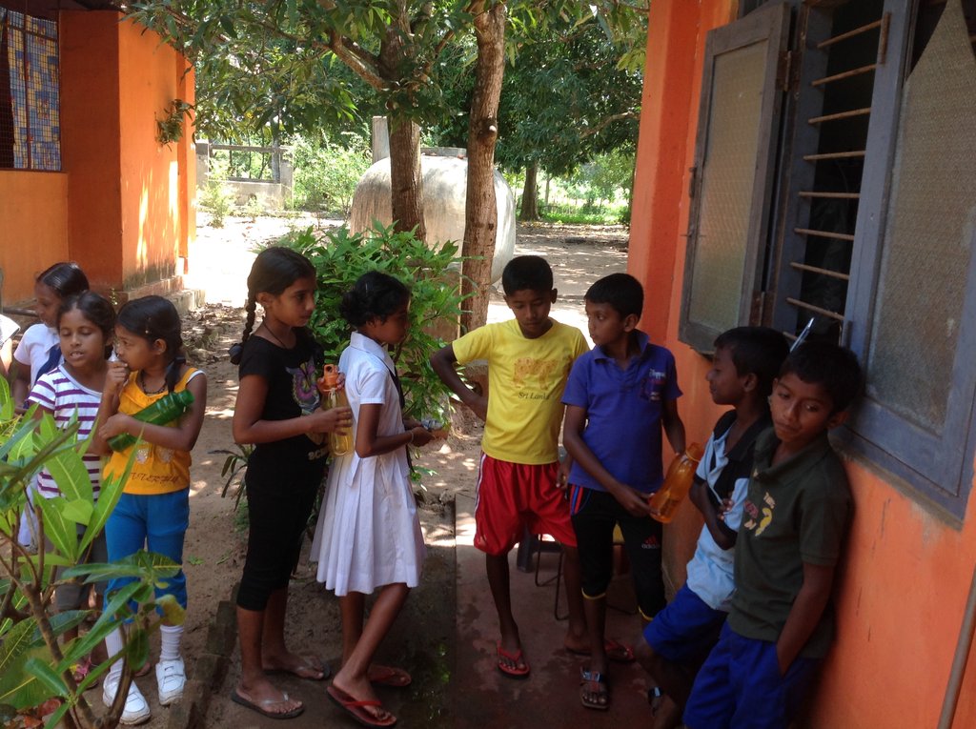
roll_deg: -4.4
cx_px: 488
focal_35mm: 35
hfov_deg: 52.7
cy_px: 364
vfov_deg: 40.6
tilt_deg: -8.7
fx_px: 985
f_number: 2.4
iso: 50
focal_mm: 4.28
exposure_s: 1/129
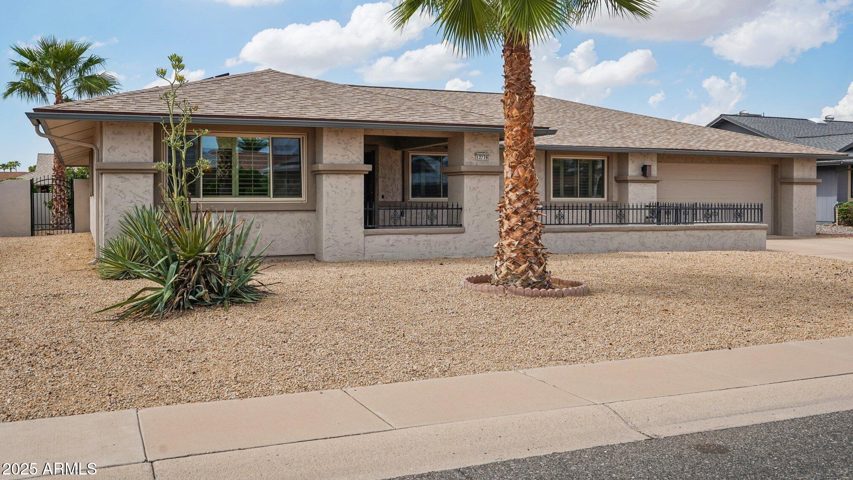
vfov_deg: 34.1
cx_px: 432
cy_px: 207
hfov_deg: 57.3
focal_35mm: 35
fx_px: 781
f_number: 8
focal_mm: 32.5
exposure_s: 1/1000
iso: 400
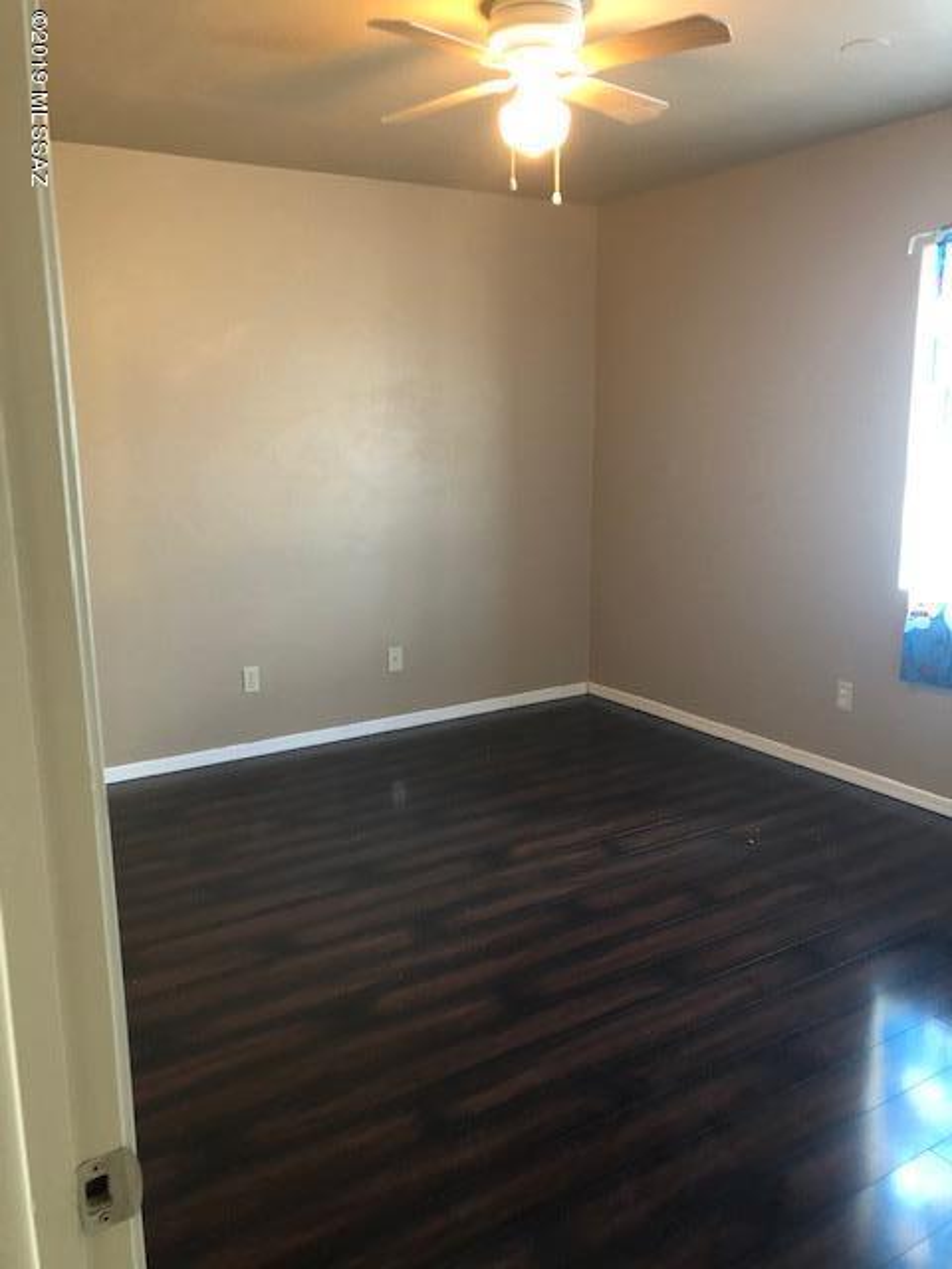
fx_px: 1027
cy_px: 634
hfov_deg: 49.7
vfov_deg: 63.4
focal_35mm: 28
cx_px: 476
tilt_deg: -12.0
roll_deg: -0.2
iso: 100
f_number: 1.8
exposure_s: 1/13
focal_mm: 3.99
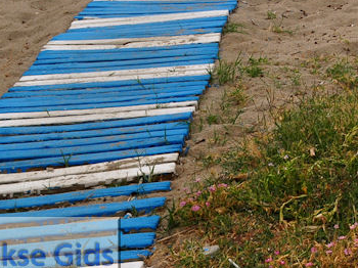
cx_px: 489
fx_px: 1278
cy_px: -122
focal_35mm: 124
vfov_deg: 11.5
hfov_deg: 15.1
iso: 200
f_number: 10
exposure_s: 1/320
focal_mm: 25
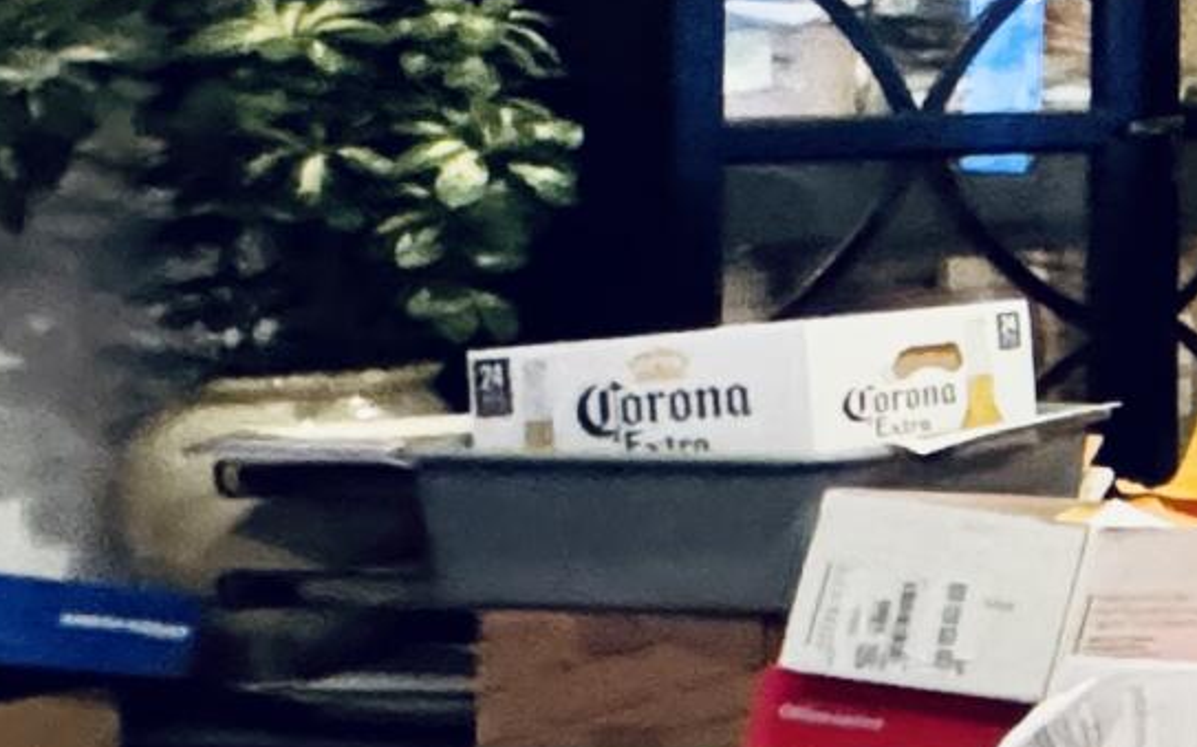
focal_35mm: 82
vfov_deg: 15.7
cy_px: 51
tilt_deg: -1.6
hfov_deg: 13.5
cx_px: 3155
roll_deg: -0.4
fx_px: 2674
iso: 1000
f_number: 2.2
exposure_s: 1/40
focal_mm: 2.22
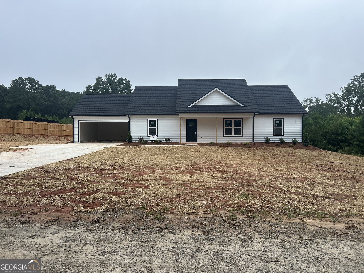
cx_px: 182
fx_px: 273
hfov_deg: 67.3
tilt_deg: -0.8
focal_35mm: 26
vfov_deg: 53.1
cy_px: 136
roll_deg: +0.6
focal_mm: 5.7
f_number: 1.5
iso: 50
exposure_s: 1/2513
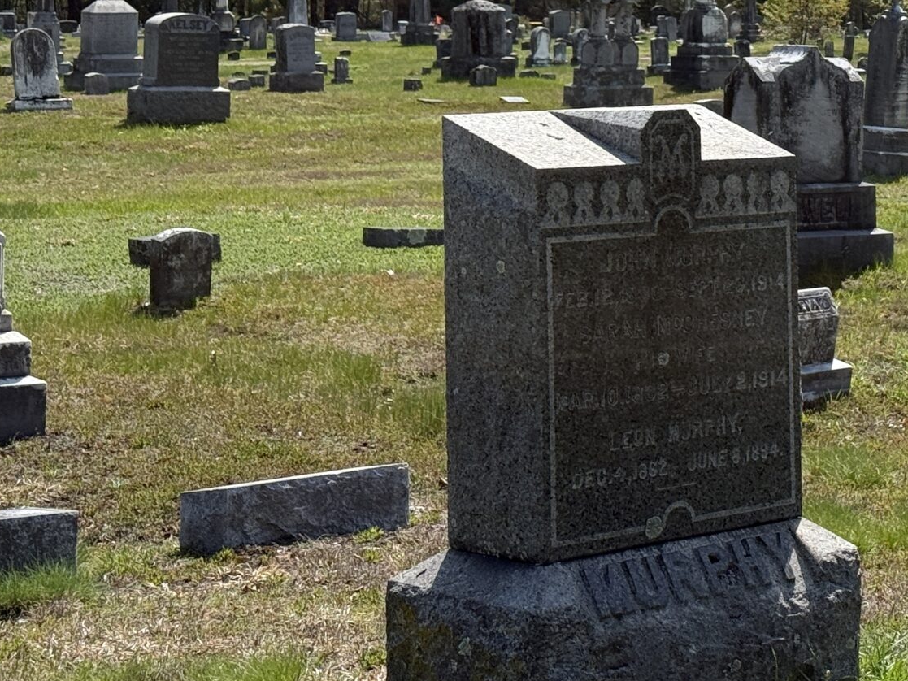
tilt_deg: +0.0
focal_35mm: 110
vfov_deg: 13.3
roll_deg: +0.3
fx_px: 2886
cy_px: 25
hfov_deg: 17.4
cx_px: 925
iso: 64
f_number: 1.78
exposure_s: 1/6024
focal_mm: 6.76
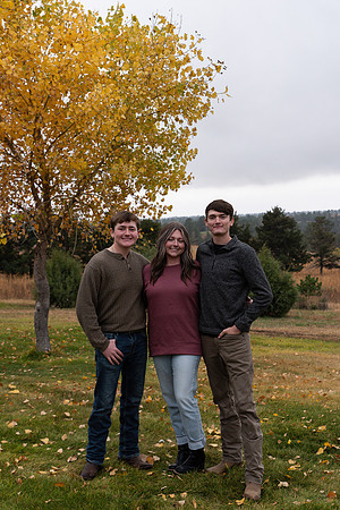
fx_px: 652
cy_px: 255
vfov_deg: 42.7
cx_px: 170
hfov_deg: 29.2
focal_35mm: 46
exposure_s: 1/125
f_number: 5.6
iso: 800
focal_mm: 46
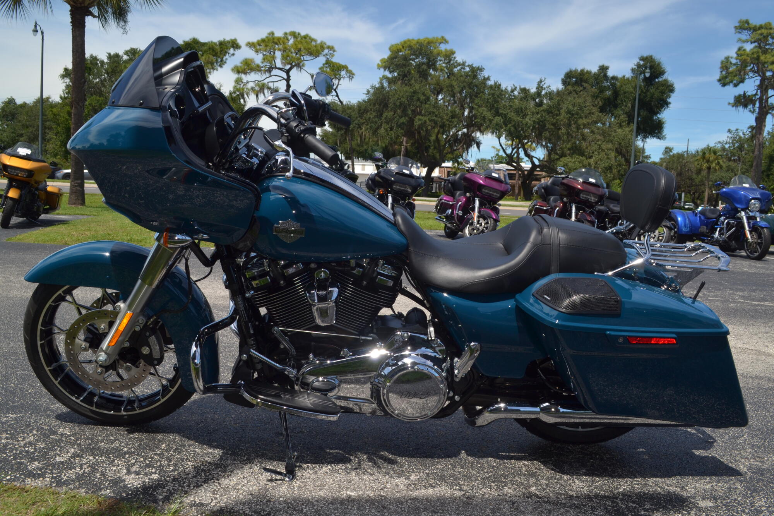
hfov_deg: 57.2
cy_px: 258
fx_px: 709
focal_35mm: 33
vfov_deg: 40.0
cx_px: 387
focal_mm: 22
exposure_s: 1/200
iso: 100
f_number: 9
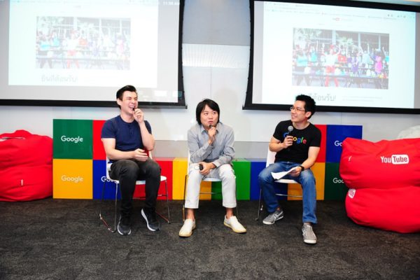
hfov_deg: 73.7
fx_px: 280
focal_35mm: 24
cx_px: 210
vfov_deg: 53.1
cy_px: 140
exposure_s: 1/100
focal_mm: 24
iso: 1000
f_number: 5.6
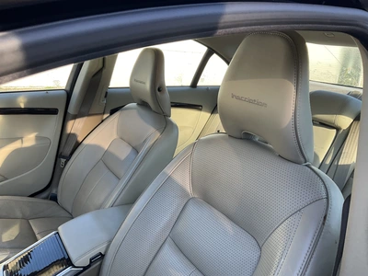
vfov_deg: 48.2
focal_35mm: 29
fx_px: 308
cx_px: 184
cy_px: 138
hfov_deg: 61.7
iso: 25
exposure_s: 1/183
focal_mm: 3
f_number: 1.8
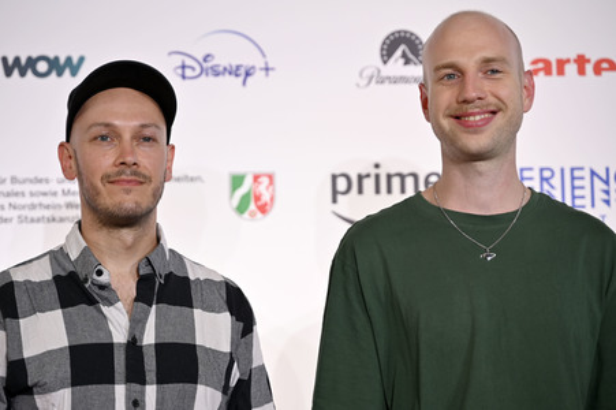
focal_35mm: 75
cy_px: 205
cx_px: 308
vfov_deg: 18.2
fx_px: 1282
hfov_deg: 27.0
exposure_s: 1/320
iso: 400
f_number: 2.8
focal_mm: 75
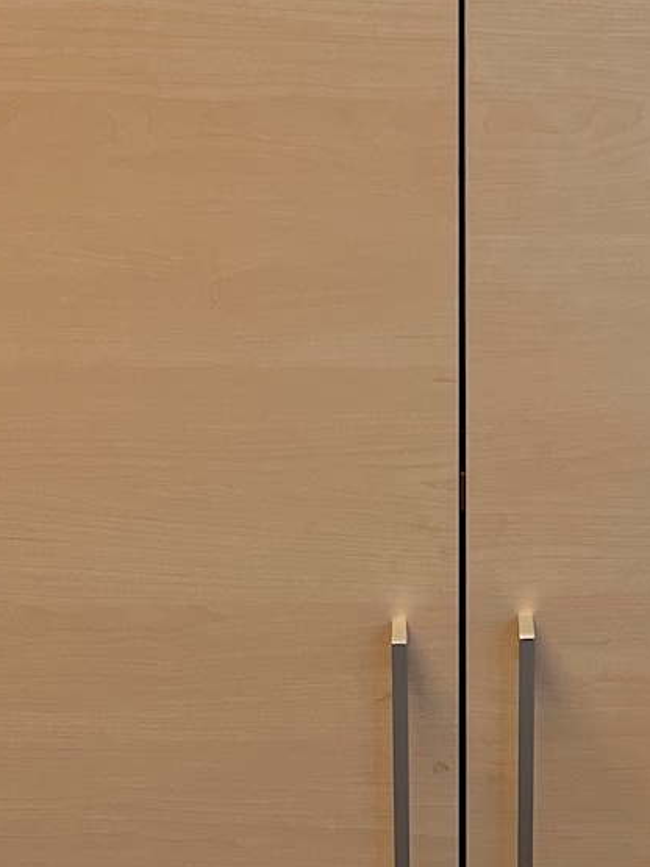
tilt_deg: -26.6
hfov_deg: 15.3
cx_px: 508
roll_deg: +0.3
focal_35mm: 96
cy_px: 609
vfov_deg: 20.3
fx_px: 2404
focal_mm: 5.1
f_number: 1.6
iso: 100
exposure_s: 1/50
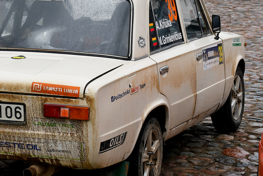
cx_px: 63
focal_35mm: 119
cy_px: 56
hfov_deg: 17.1
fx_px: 869
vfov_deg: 11.5
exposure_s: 1/320
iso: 200
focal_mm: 40
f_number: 6.3
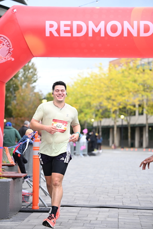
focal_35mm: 89
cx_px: 76
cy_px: 114
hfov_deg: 15.4
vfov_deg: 22.9
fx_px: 567
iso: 640
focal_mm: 89
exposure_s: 1/1600
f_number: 2.8
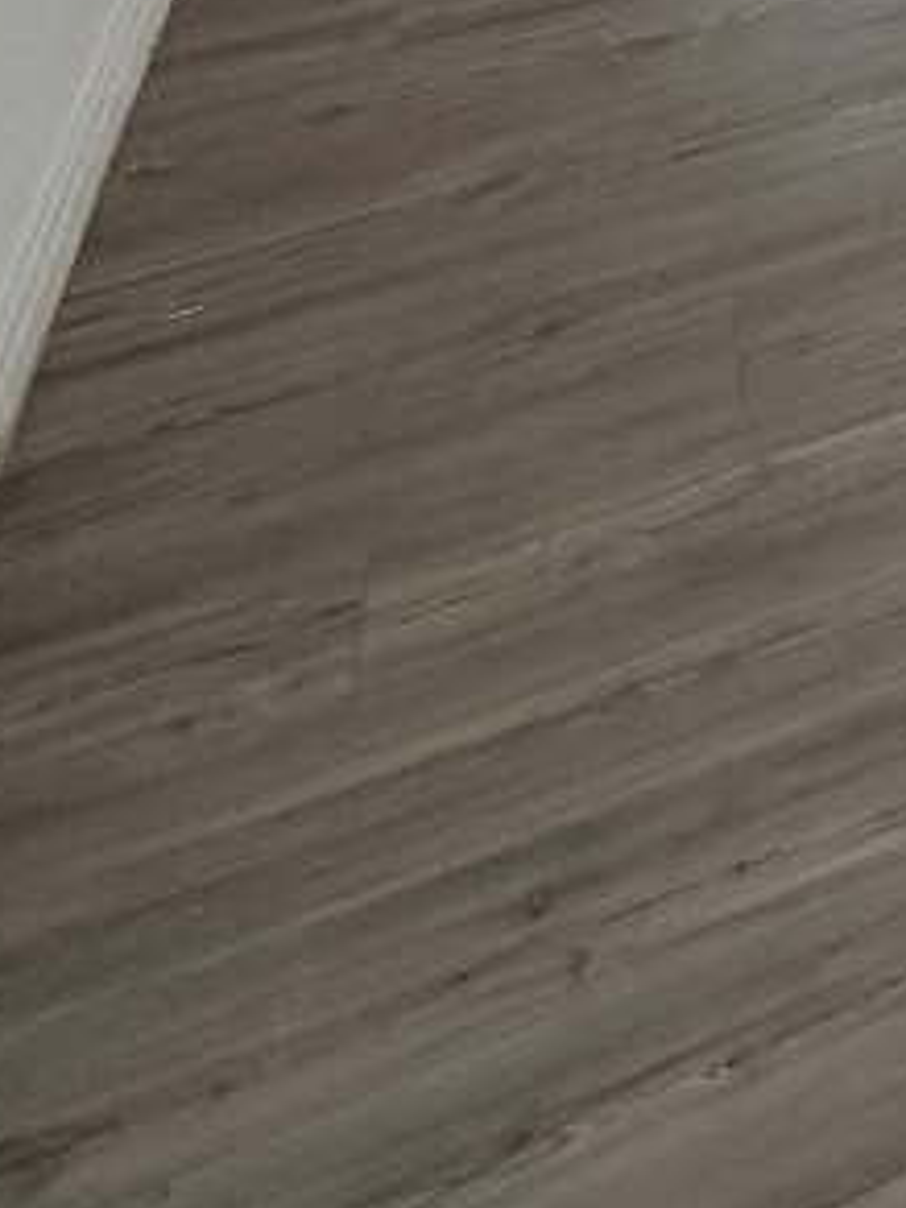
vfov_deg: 21.7
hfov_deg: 14.7
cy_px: -761
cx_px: 2106
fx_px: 2408
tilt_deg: -14.4
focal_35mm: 69
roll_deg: -0.7
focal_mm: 2.22
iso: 160
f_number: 2.2
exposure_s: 1/120
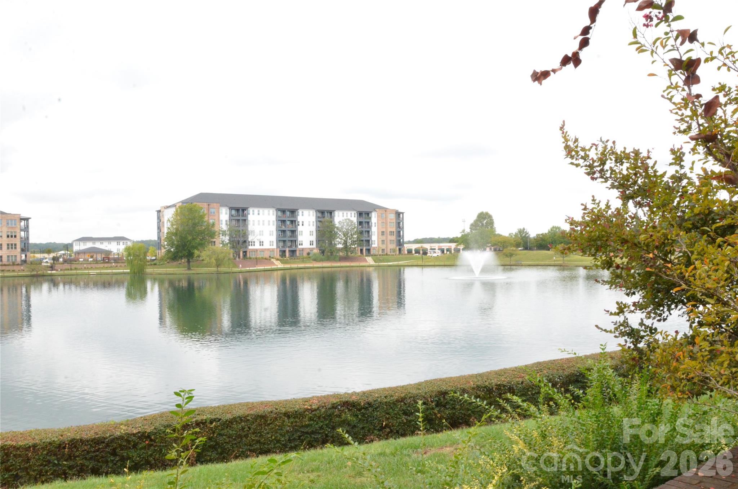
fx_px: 552
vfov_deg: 47.7
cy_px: 244
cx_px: 369
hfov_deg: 67.5
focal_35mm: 27
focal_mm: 18
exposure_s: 1/250
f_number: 22
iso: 3200
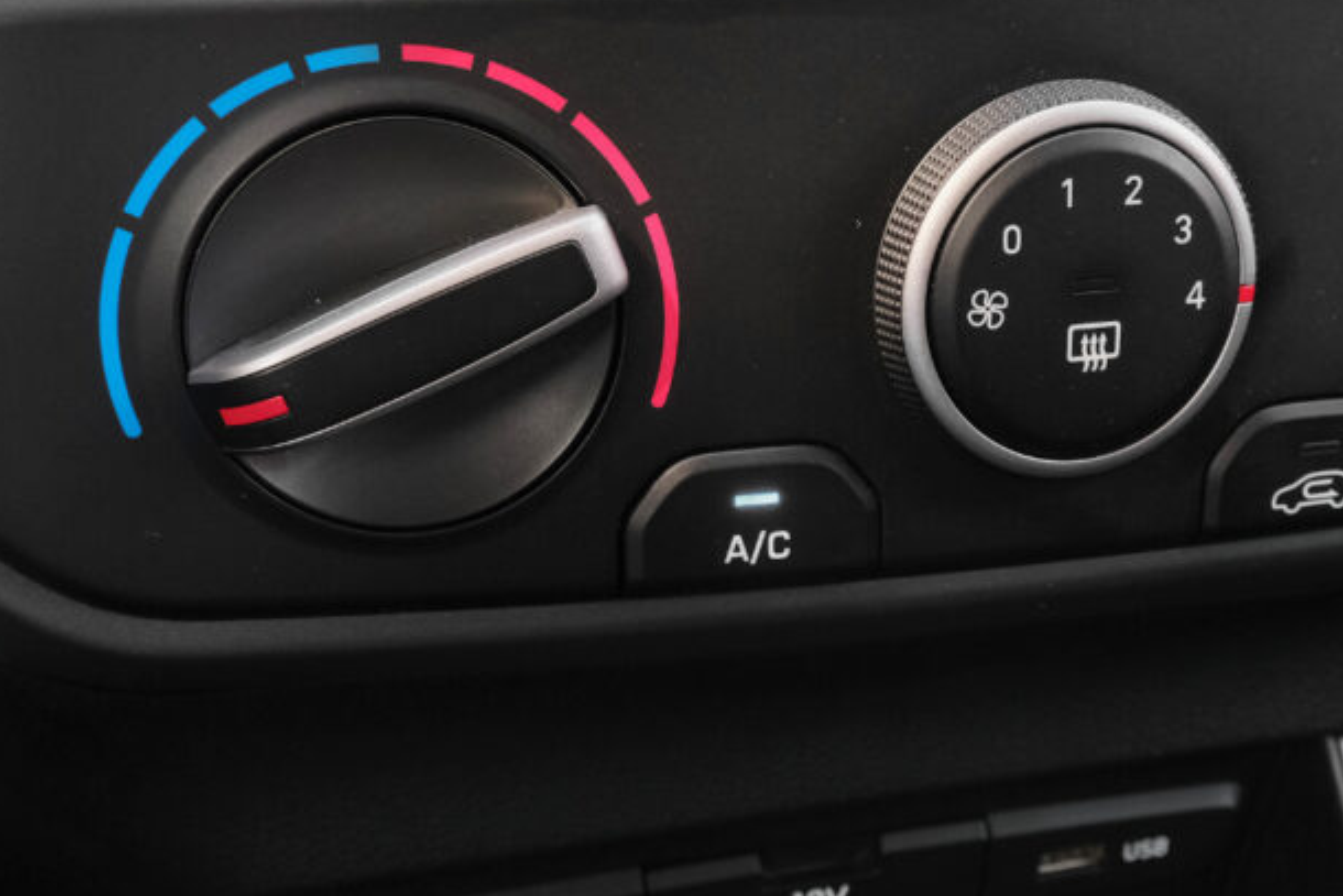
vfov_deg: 26.0
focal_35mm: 52
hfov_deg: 37.9
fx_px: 1940
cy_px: 490
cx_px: 850
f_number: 9
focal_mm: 20.9
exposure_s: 1/50
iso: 2000
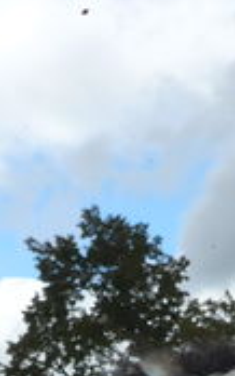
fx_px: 1627
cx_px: 347
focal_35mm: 159
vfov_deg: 12.2
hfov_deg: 8.1
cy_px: 643
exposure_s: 1/800
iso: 125
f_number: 2.8
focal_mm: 6
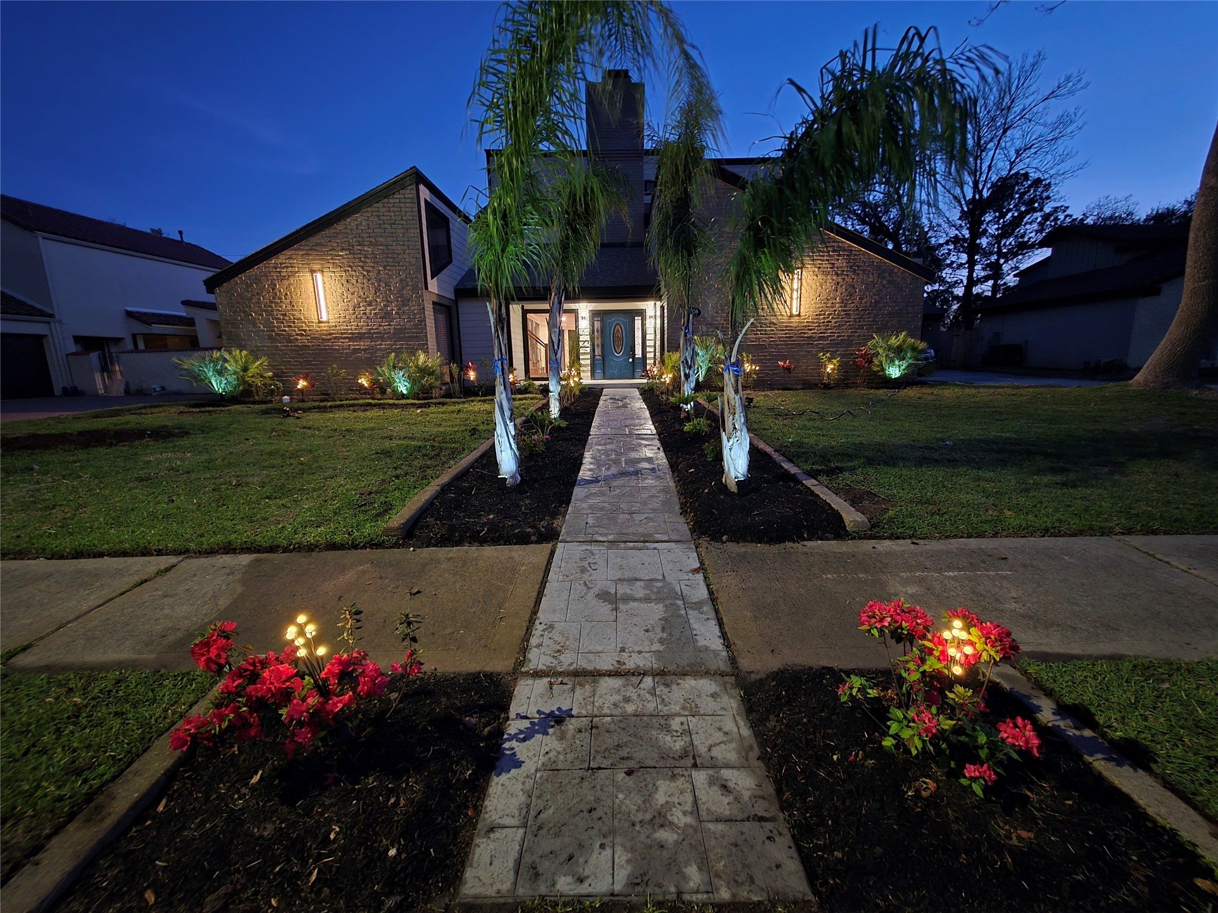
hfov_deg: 106.2
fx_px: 457
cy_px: 456
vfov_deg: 89.9
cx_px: 609
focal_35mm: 13
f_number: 1.9
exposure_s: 1/8
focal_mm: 2.2
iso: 1000
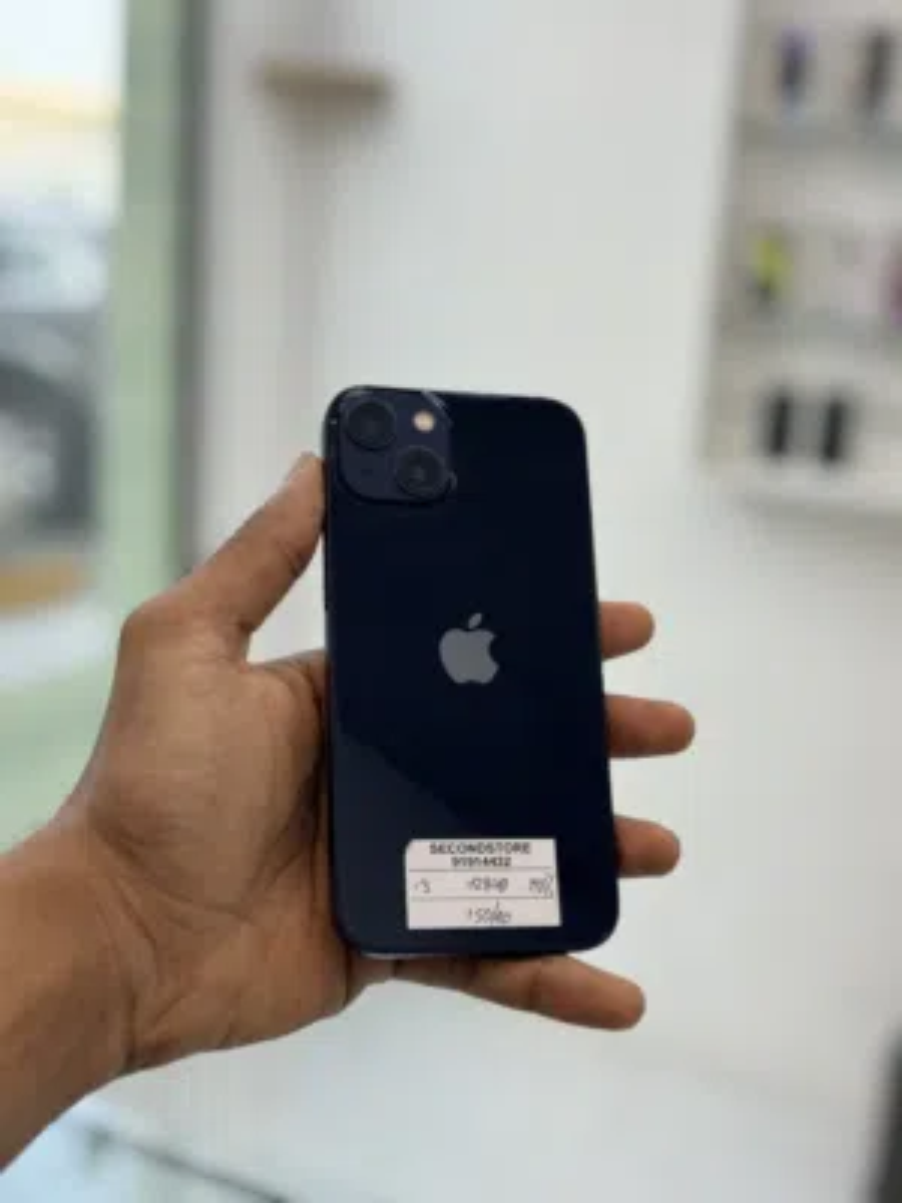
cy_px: 602
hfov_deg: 30.3
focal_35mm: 48
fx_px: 1668
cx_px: 451
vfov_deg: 39.7
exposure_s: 1/621
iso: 64
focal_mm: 6.76
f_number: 1.78
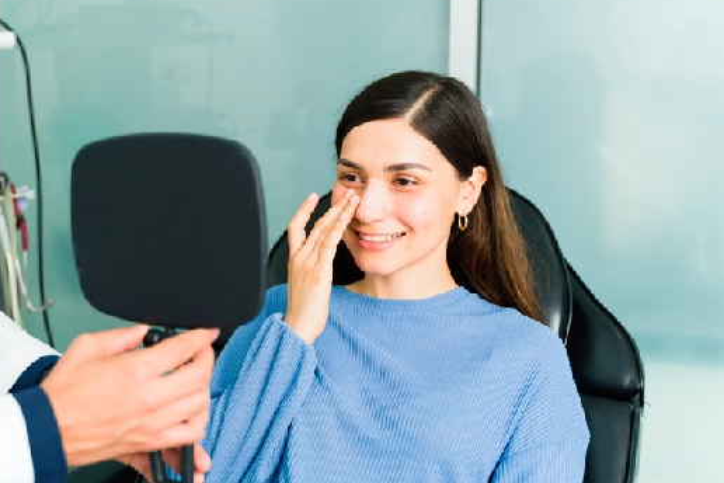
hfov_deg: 20.6
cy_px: 287
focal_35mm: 99
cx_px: 254
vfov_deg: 13.8
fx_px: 1991
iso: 400
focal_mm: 70
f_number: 5.6
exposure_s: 1/160
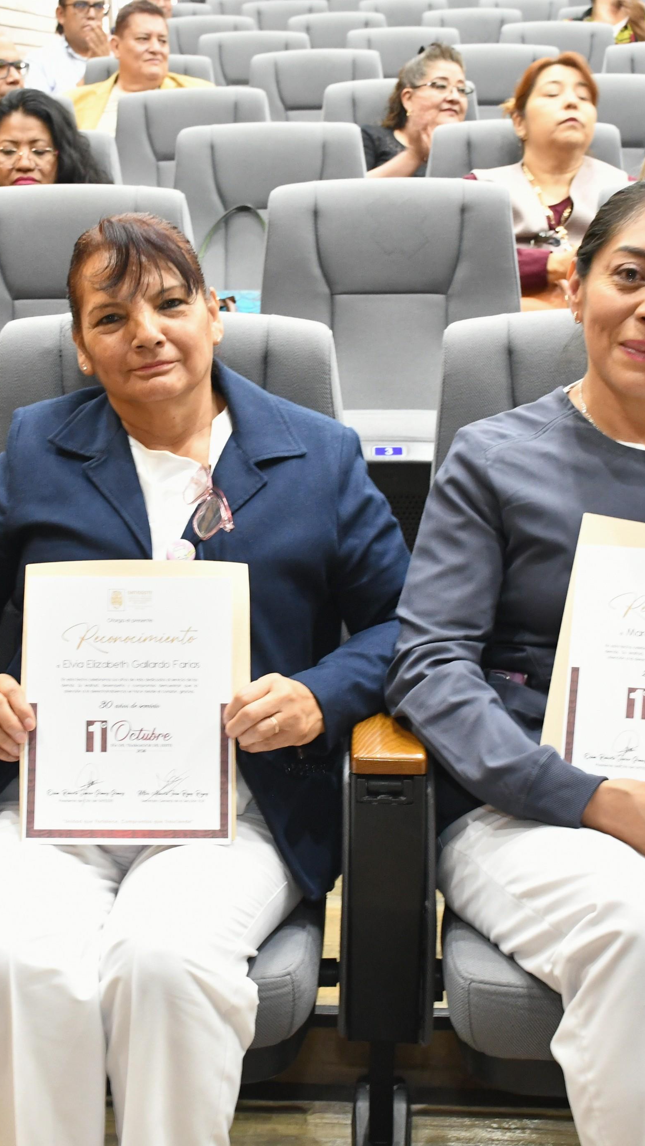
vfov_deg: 36.6
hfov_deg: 21.0
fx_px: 1733
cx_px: 252
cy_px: 577
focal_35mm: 57
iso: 2000
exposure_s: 1/40
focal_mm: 24
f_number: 5
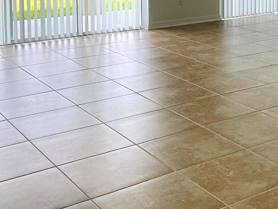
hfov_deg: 27.4
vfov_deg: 20.6
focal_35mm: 68
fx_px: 546
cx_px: 258
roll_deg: -1.5
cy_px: -20
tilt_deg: -3.3
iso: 40
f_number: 1.6
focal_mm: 5.1
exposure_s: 1/120
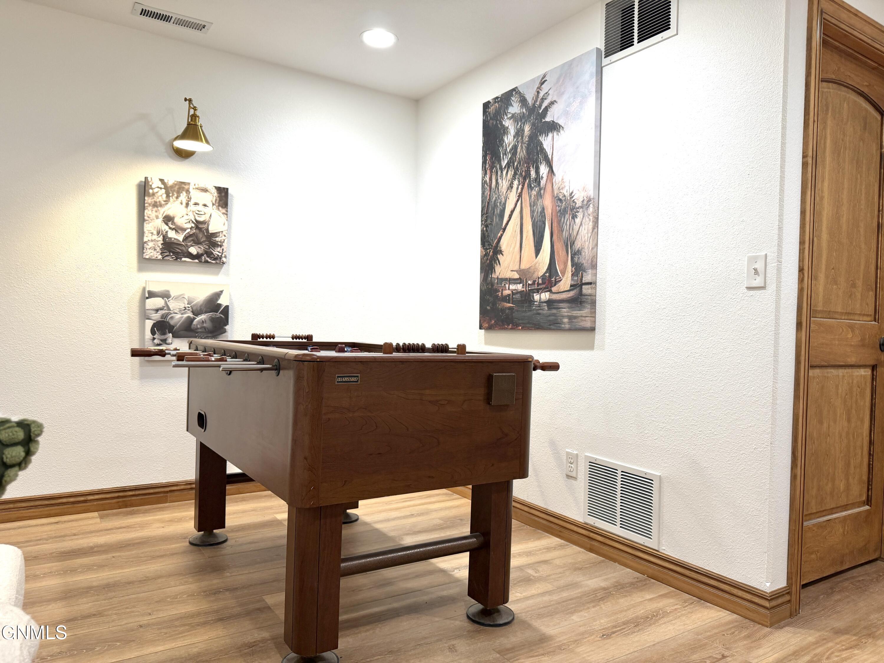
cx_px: 442
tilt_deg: -1.4
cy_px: 332
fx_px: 613
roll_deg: -1.8
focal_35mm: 24
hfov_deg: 71.6
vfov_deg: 56.8
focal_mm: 6.76
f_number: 1.78
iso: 125
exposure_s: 1/60
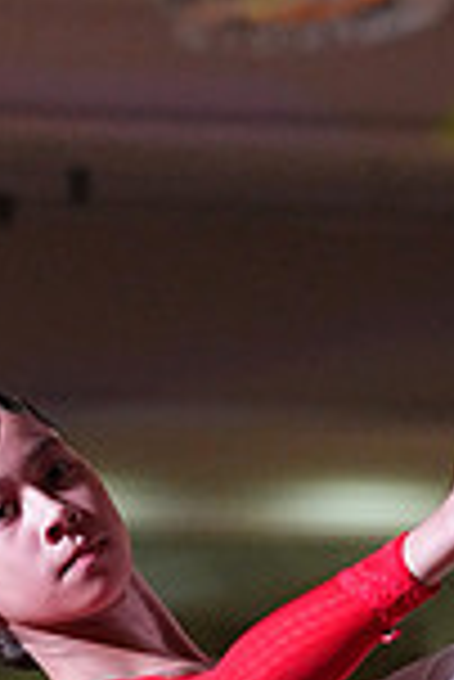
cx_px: 366
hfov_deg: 2.8
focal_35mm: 494
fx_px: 9323
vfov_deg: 4.1
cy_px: 1301
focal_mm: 129
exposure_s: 1/400
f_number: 5
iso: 8000
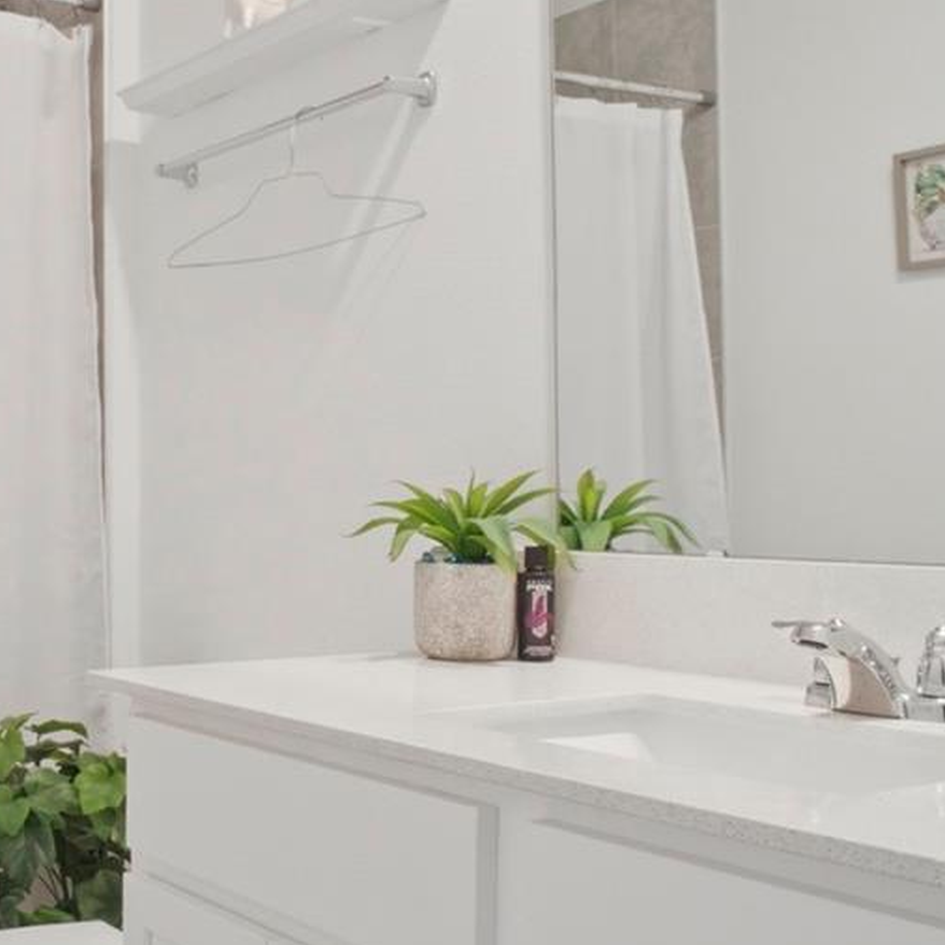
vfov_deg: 38.1
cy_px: 503
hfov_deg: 35.8
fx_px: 1370
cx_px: 99
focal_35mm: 44
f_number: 9
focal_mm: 11
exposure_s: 1/3.33
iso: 400
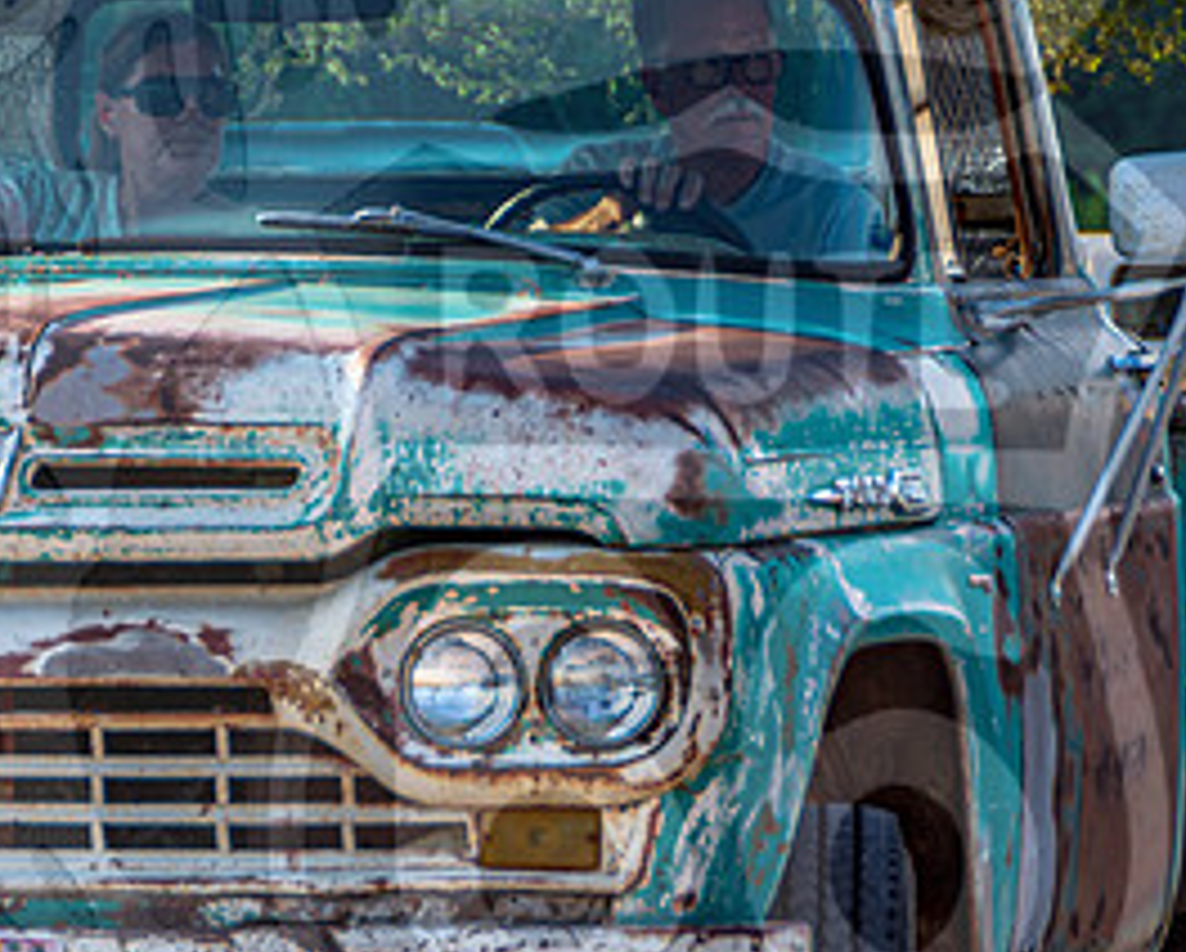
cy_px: 447
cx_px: 384
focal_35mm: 445
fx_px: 15643
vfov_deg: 3.5
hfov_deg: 4.3
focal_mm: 135
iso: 100
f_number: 5.6
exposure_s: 1/200
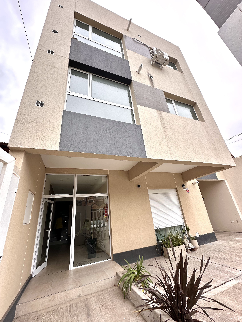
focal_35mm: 14
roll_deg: +5.6
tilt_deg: +23.9
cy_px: 161
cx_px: 121
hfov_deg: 85.7
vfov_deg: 102.1
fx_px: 130
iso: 40
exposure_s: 1/376
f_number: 2.2
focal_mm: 2.22
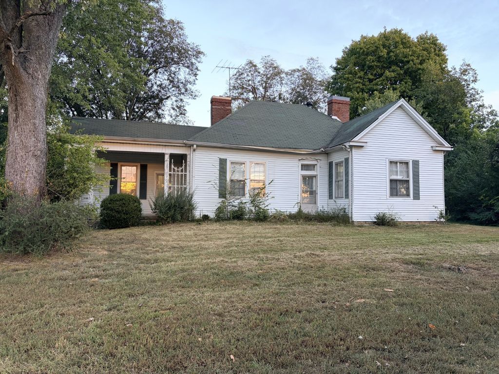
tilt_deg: +4.4
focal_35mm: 26
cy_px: 187
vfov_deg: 53.1
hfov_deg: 67.3
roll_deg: +0.2
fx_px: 375
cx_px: 250
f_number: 1.6
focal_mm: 5.96
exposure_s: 1/104
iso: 125
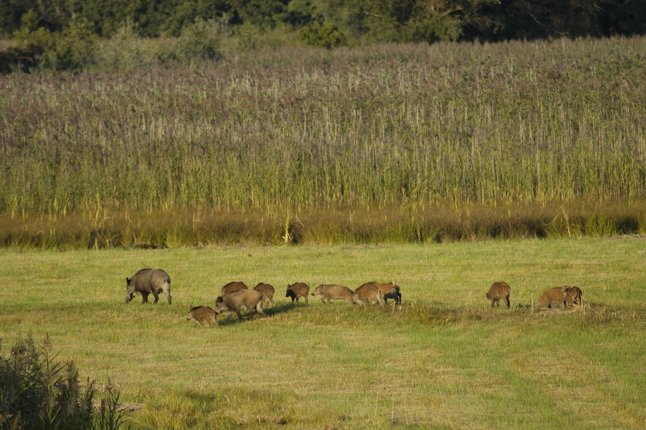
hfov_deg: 3.4
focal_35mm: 600
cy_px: 215
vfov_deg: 2.3
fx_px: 10758
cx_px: 323
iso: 200
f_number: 5.6
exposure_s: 1/320
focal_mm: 400
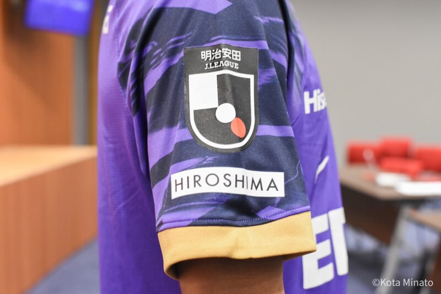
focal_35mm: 52
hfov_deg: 37.9
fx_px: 643
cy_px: 147
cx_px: 220
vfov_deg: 25.7
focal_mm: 35
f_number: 3.5
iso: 1600
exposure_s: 1/125
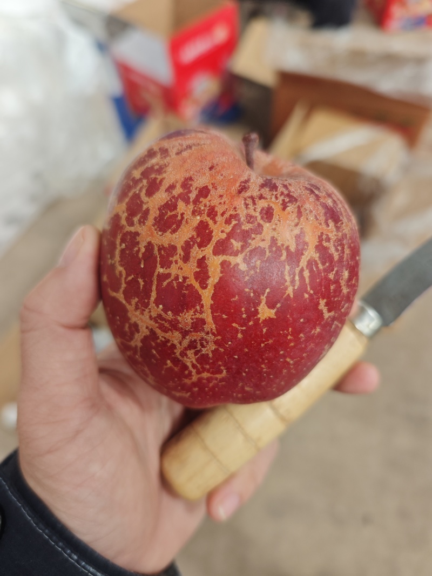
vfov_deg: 73.9
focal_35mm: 23
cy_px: 288
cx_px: 216
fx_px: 383
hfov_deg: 58.9
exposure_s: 1/100
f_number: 1.6
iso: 64
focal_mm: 6.55
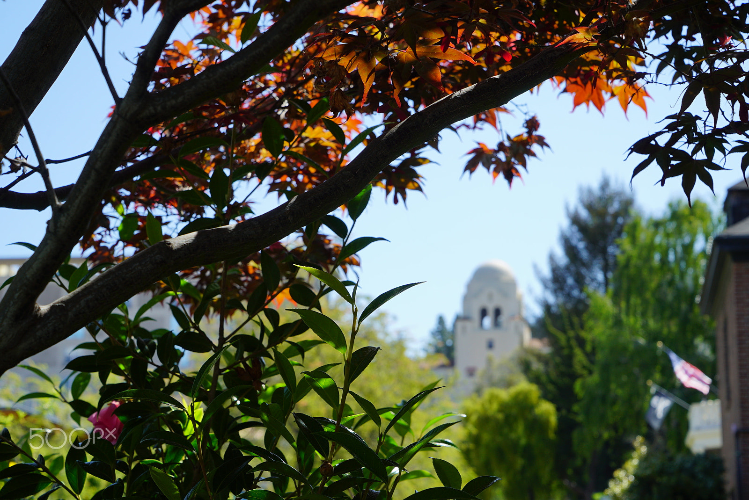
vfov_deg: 19.5
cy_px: 250
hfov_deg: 28.8
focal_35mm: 70
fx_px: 1457
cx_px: 374
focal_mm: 70
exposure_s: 1/125
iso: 100
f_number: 10
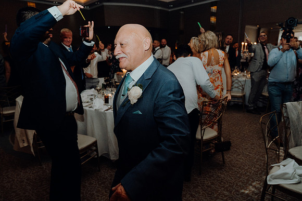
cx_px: 151
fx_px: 201
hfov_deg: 73.7
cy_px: 100
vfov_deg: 53.2
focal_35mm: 24
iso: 2500
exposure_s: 1/160
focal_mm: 24
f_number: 3.5
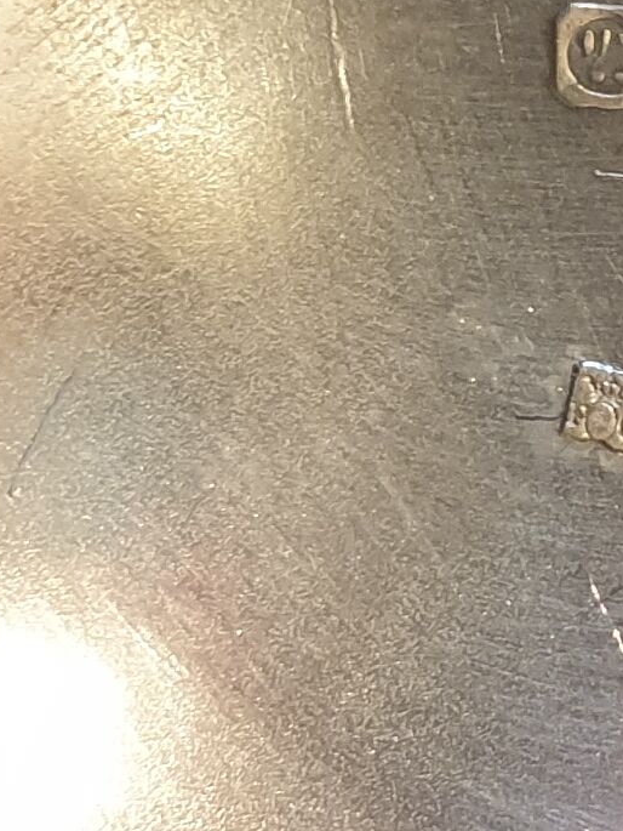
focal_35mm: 153
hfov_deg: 9.6
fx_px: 3670
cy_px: 434
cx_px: 753
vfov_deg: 12.9
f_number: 1.5
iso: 250
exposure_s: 1/33
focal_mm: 4.3
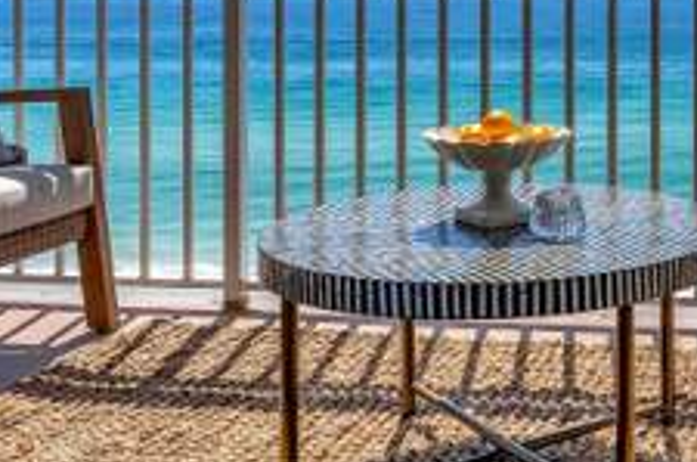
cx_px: 660
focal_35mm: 59
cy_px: -40
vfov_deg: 21.8
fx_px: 1136
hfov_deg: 32.0
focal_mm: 16.5
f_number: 9
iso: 500
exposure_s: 1/1600
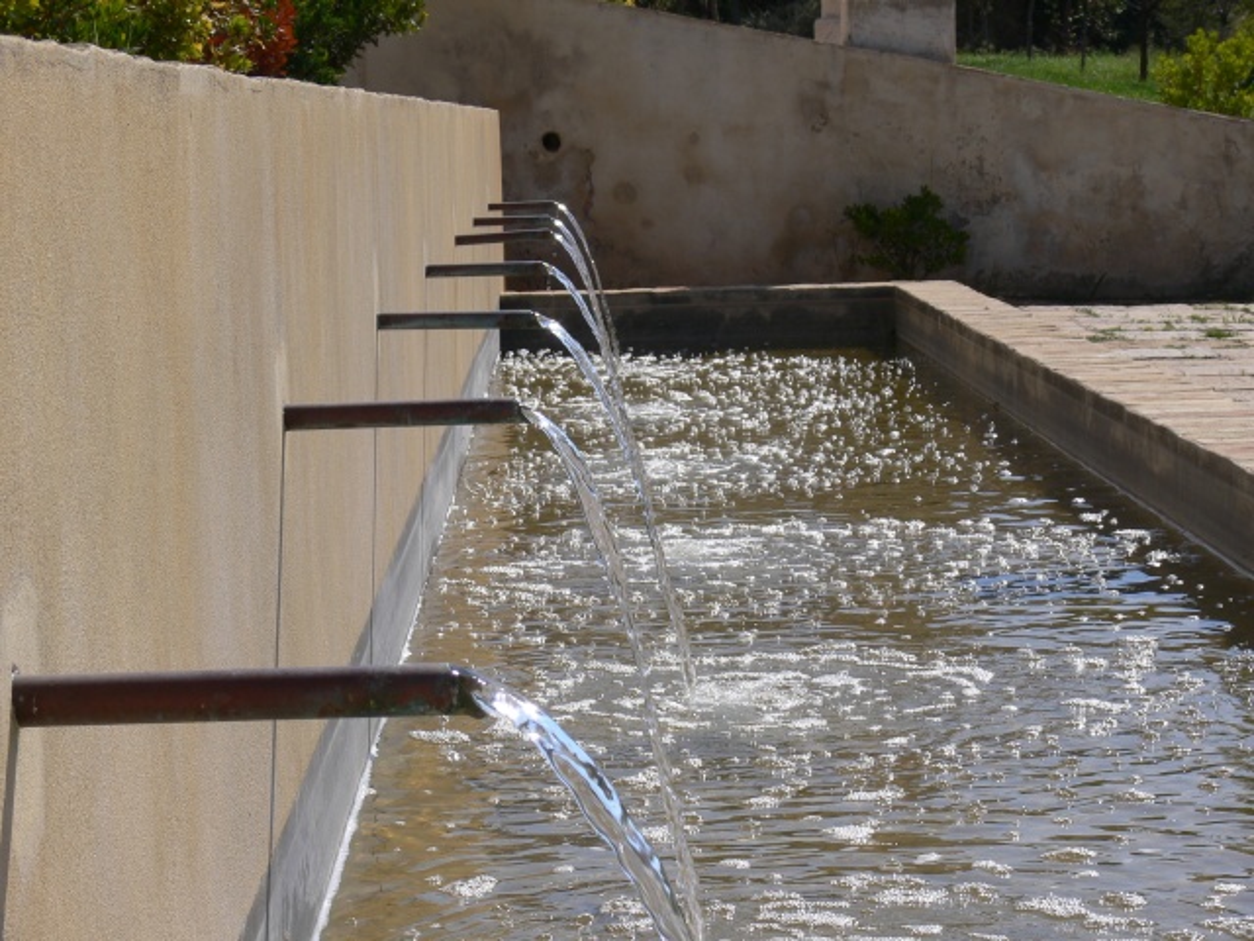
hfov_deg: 19.3
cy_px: 470
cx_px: 627
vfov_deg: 14.5
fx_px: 3695
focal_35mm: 102
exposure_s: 1/400
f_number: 7.1
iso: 80
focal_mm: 21.5
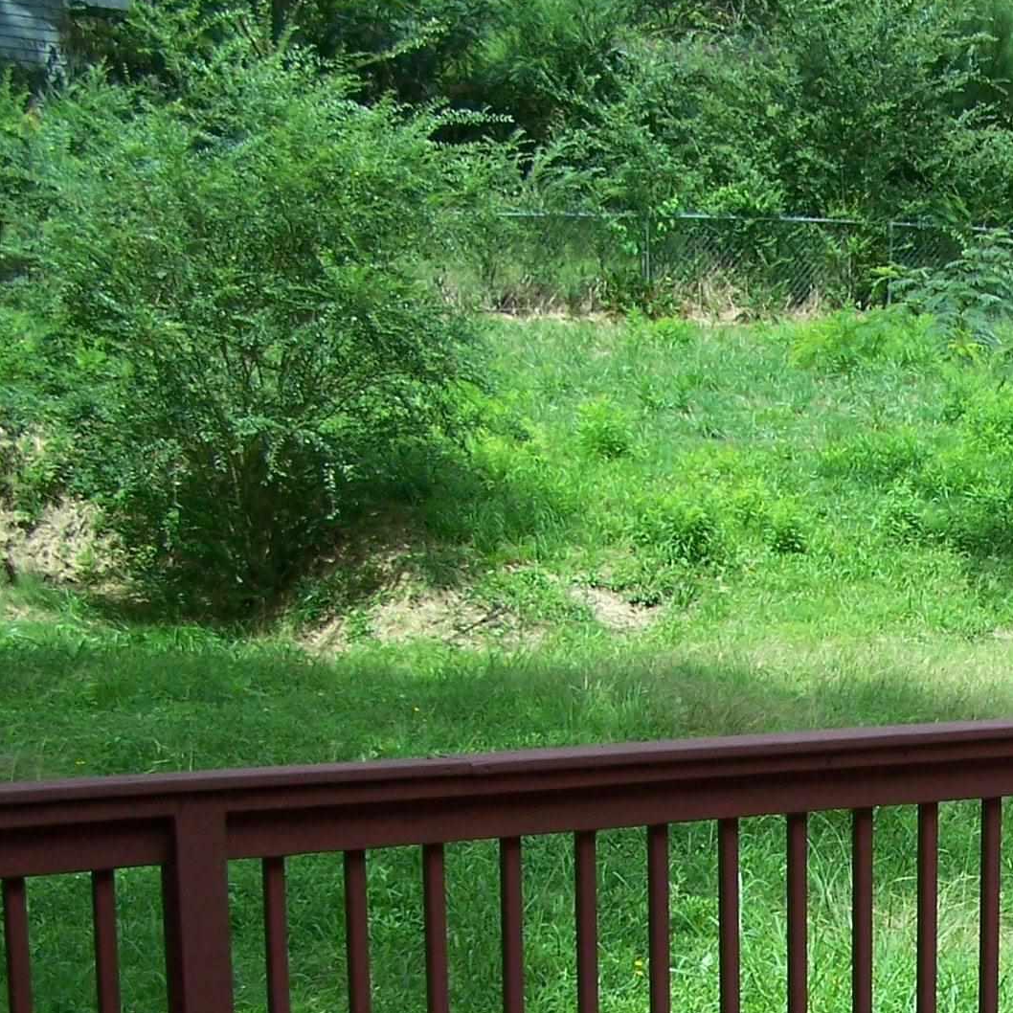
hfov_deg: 18.3
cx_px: 1231
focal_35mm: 90
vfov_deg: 18.9
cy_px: 950
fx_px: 2980
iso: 80
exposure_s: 1/1000
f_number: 2.8
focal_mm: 6.3
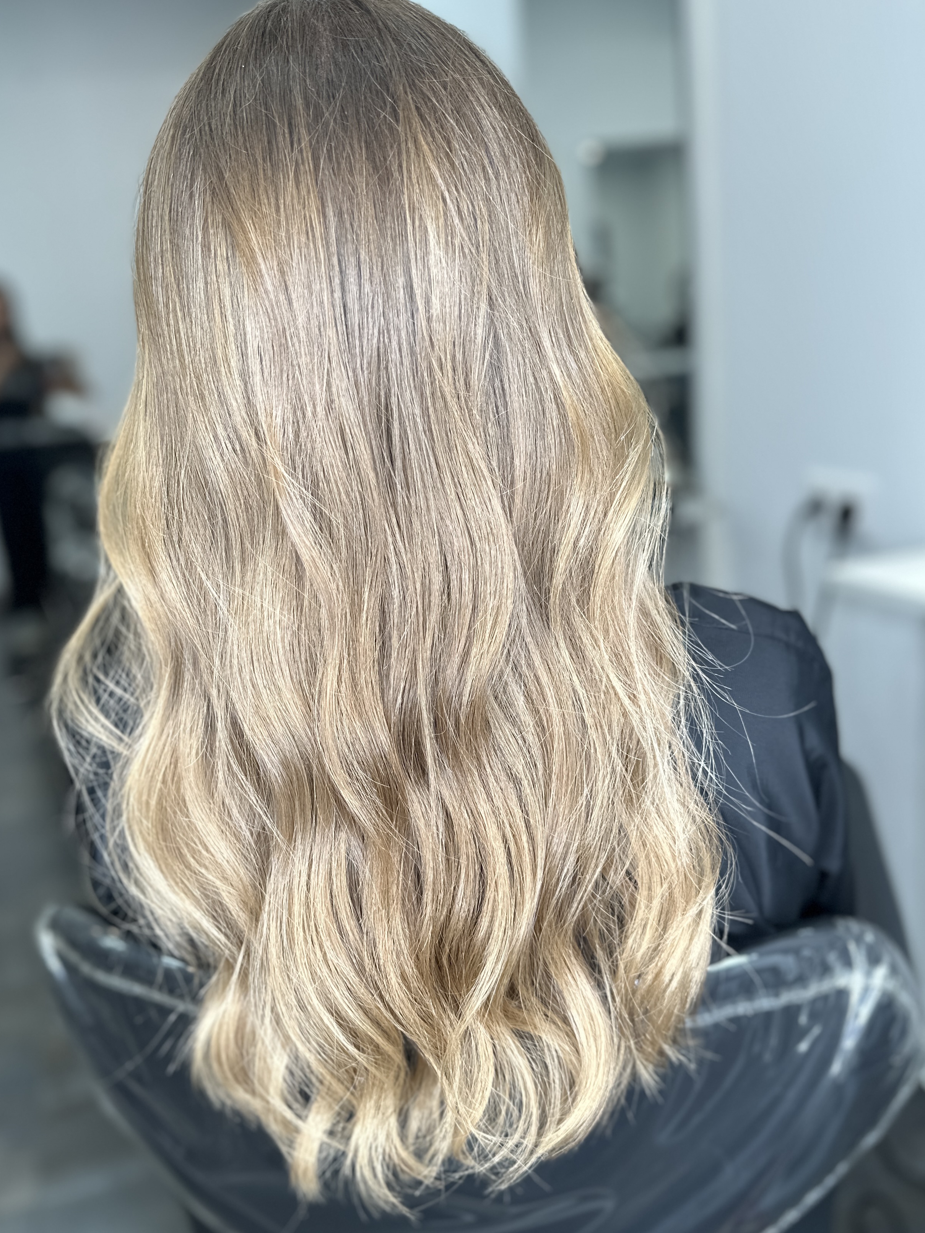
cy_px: 636
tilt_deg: -15.2
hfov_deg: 46.5
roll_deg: +7.0
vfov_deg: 60.0
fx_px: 1069
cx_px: 368
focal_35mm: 30
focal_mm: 6.86
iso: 64
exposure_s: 1/136
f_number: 1.78
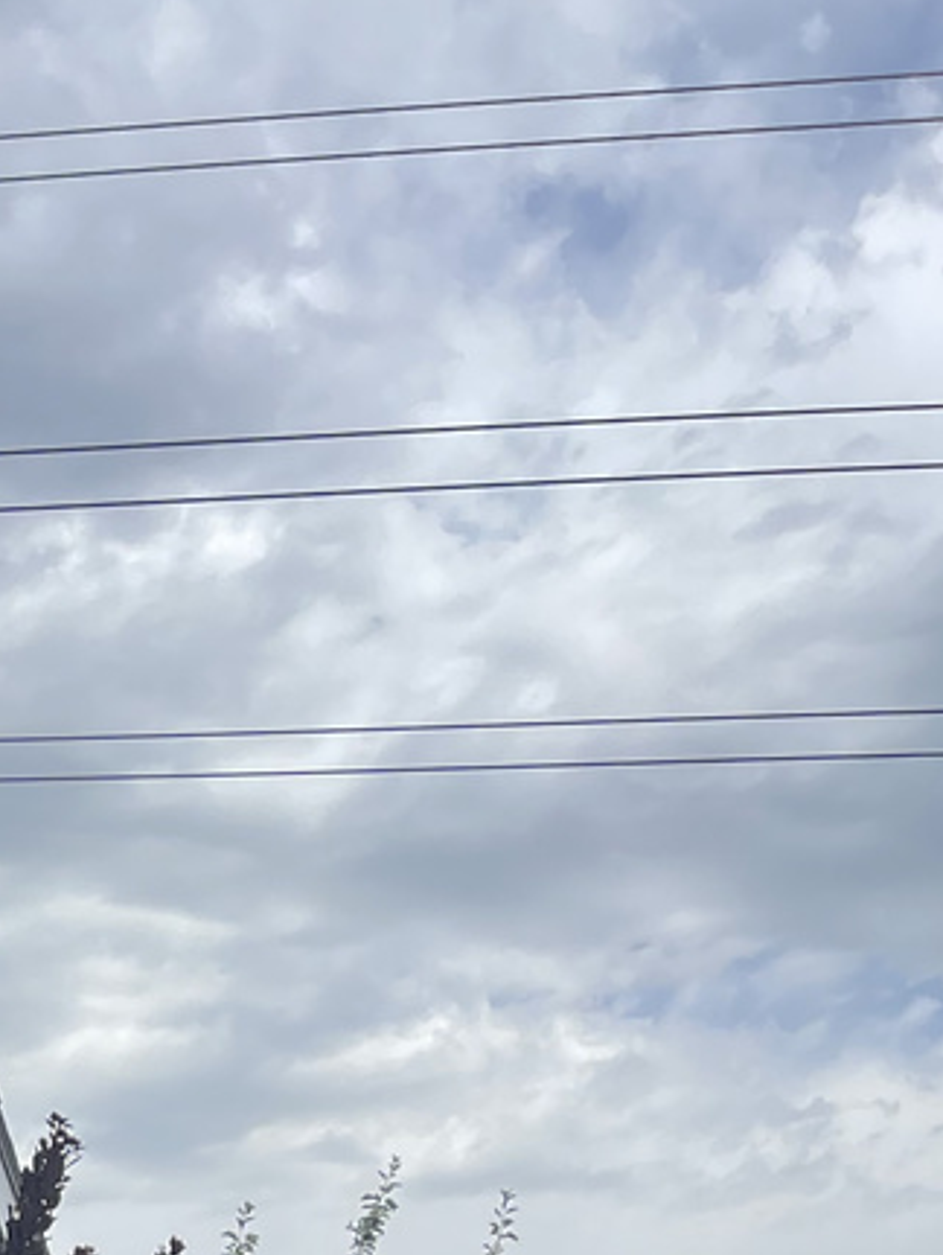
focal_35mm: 89
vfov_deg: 18.0
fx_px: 3228
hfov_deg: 15.3
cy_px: 2190
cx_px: -498
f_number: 1.6
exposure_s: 1/2660
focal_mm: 5.1
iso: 32
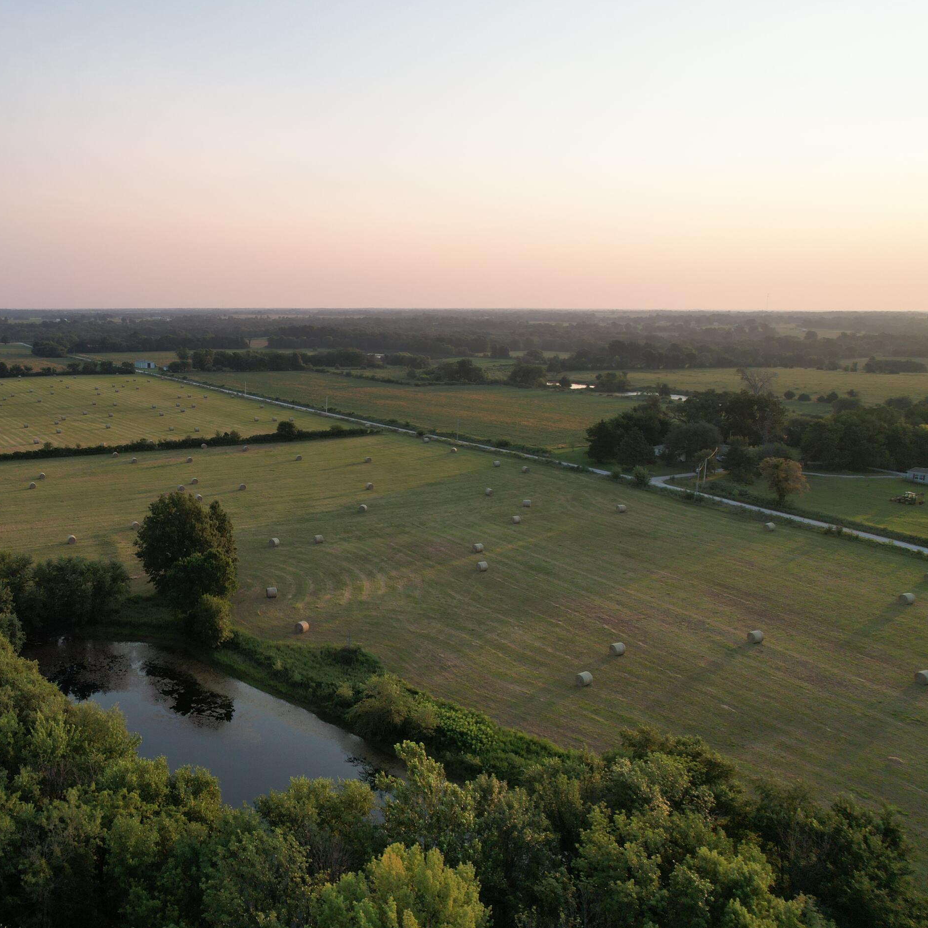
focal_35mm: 30
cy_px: 470
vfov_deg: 54.0
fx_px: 910
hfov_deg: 51.7
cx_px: 231
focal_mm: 8.38
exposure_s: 1/100
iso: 100
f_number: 2.8
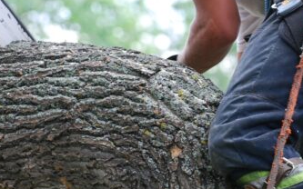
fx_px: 5644
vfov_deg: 1.9
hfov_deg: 3.1
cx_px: 270
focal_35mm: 684
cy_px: 118
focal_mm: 145
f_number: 5
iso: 400
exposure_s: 1/200
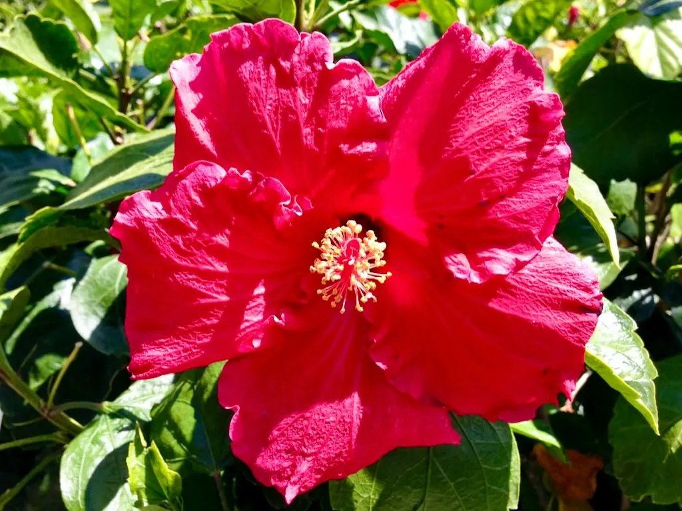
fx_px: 650
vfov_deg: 42.9
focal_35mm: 33
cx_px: 341
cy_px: 256
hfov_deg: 55.4
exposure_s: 1/511
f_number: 2.4
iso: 50
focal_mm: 4.13
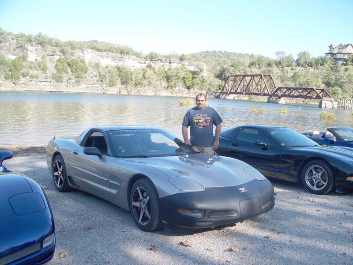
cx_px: 176
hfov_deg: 51.4
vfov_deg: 39.7
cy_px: 132
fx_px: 367
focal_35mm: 36
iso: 64
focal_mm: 7.54
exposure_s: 1/320
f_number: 2.8
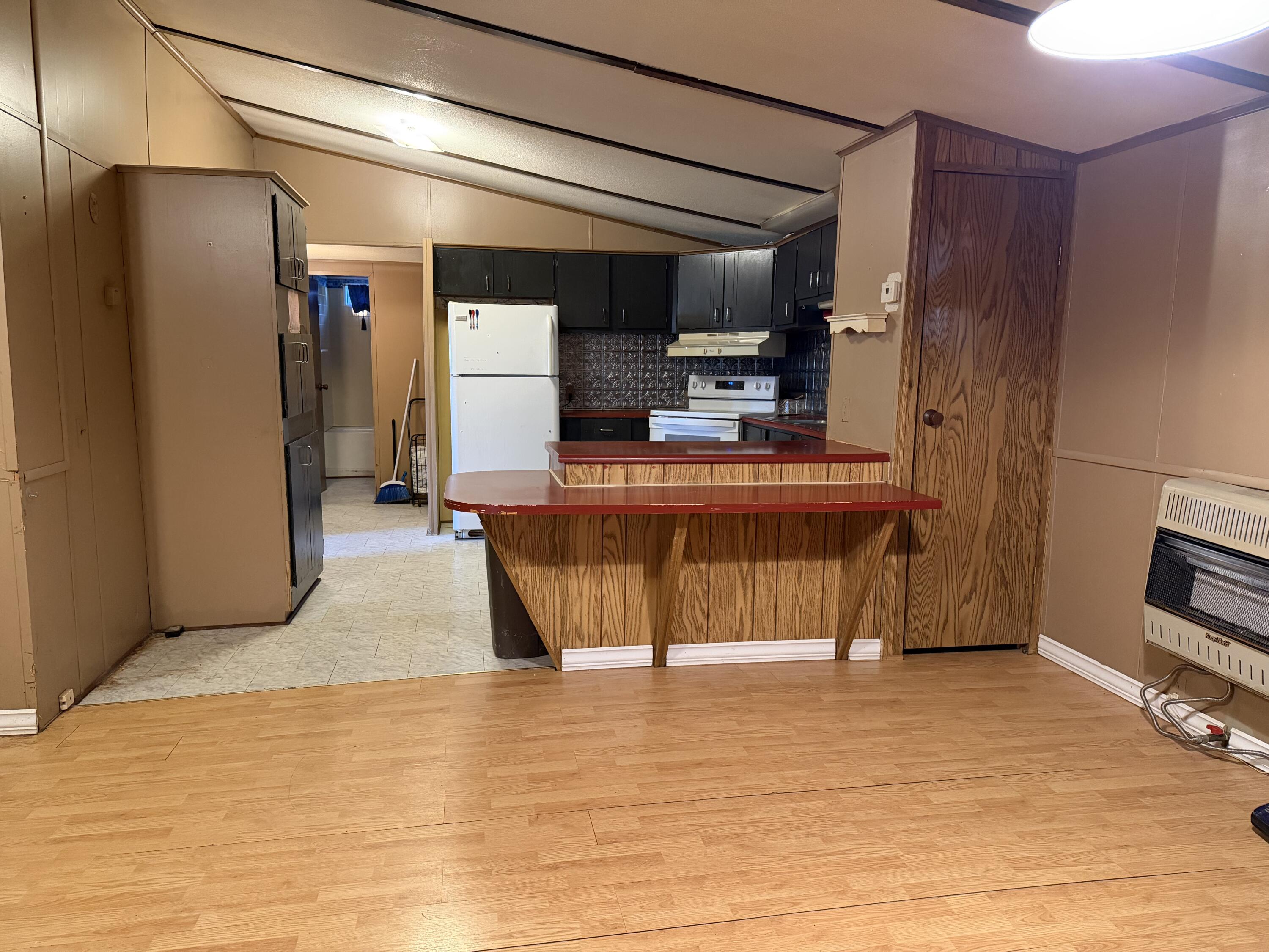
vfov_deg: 56.8
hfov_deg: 71.6
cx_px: 634
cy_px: 476
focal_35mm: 24
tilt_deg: -8.1
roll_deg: +0.0
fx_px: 880
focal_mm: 6.76
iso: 640
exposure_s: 1/60
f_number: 1.78
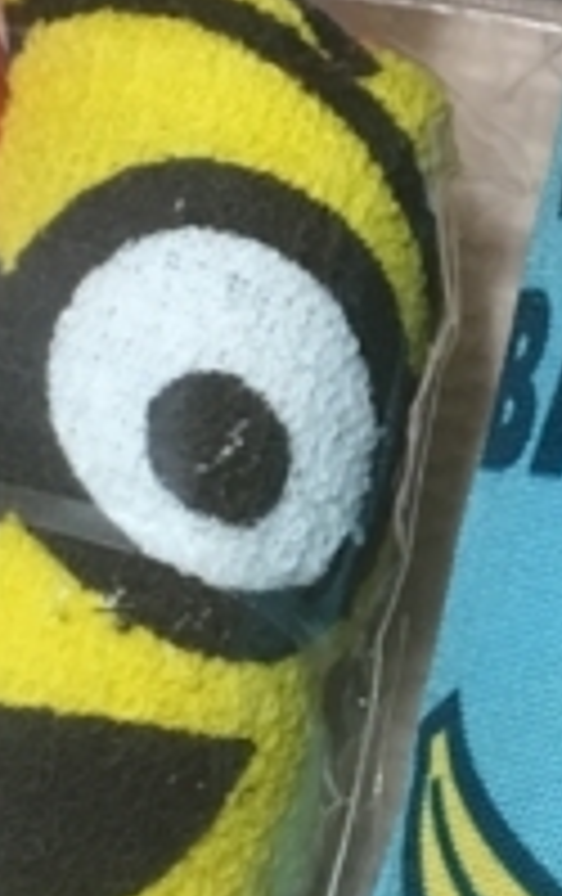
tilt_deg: -67.0
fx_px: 3858
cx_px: 850
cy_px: 419
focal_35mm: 158
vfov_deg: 13.2
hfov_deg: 8.2
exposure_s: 1/30
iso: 100
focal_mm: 4.15
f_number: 2.2
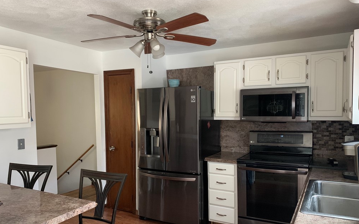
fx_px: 274
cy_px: 126
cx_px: 180
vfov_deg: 44.5
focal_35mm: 28
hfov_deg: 66.5
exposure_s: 1/30
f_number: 1.8
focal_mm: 4.25
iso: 400
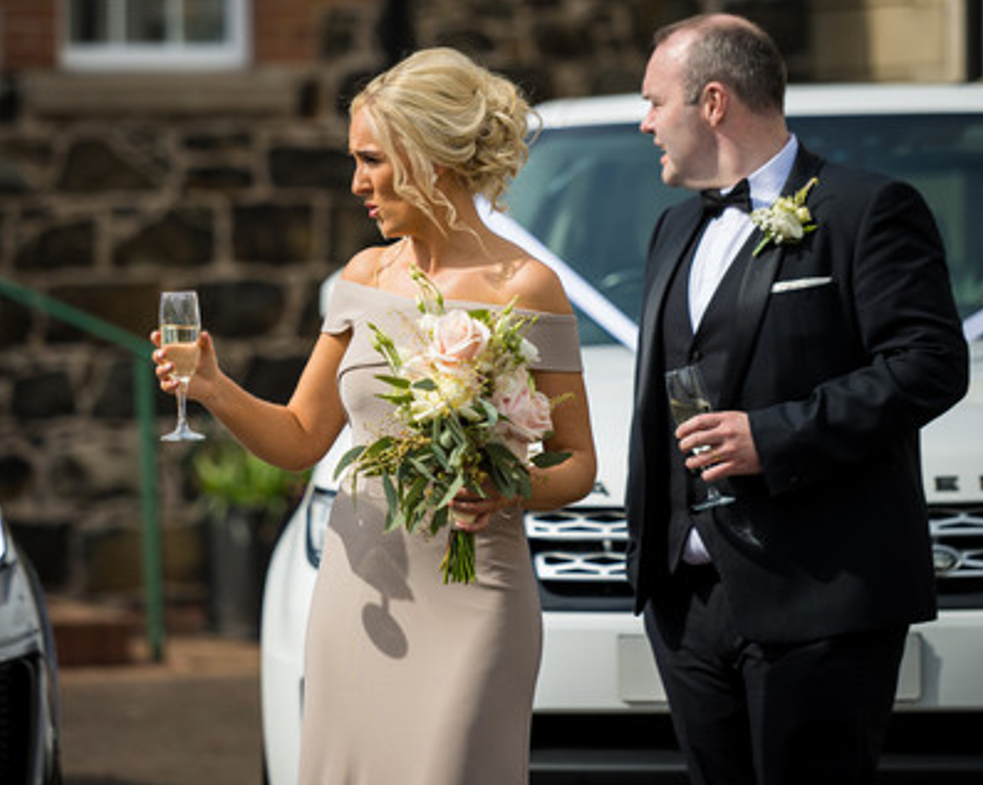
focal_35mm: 176
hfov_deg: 11.0
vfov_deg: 8.8
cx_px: 394
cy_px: 391
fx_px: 5117
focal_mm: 155
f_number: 2.8
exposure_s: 1/1250
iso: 100
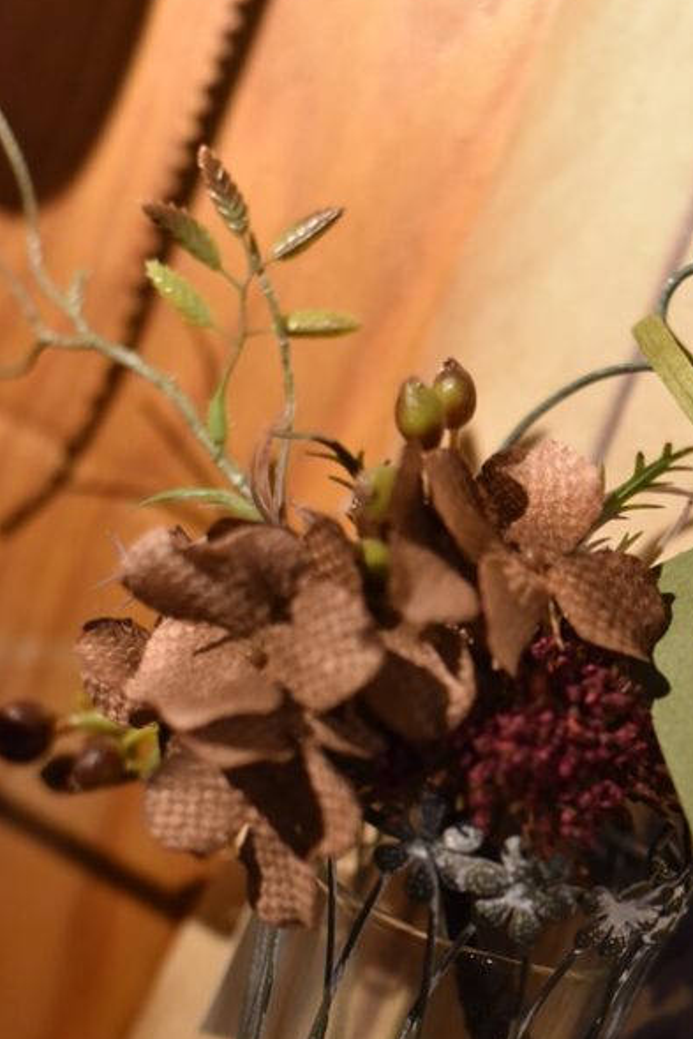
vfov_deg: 23.0
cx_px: 586
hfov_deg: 15.6
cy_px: 834
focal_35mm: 87
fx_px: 2510
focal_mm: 50
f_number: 2.2
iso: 2500
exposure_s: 1/1250
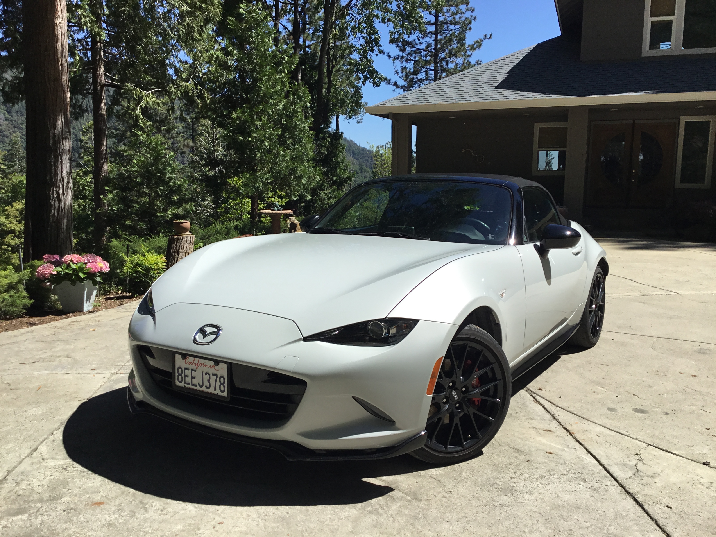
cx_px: 358
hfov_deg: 58.4
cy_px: 268
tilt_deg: -6.9
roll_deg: +0.4
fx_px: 641
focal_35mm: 31
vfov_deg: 45.4
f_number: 2.4
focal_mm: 3.3
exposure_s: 1/1381
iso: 25
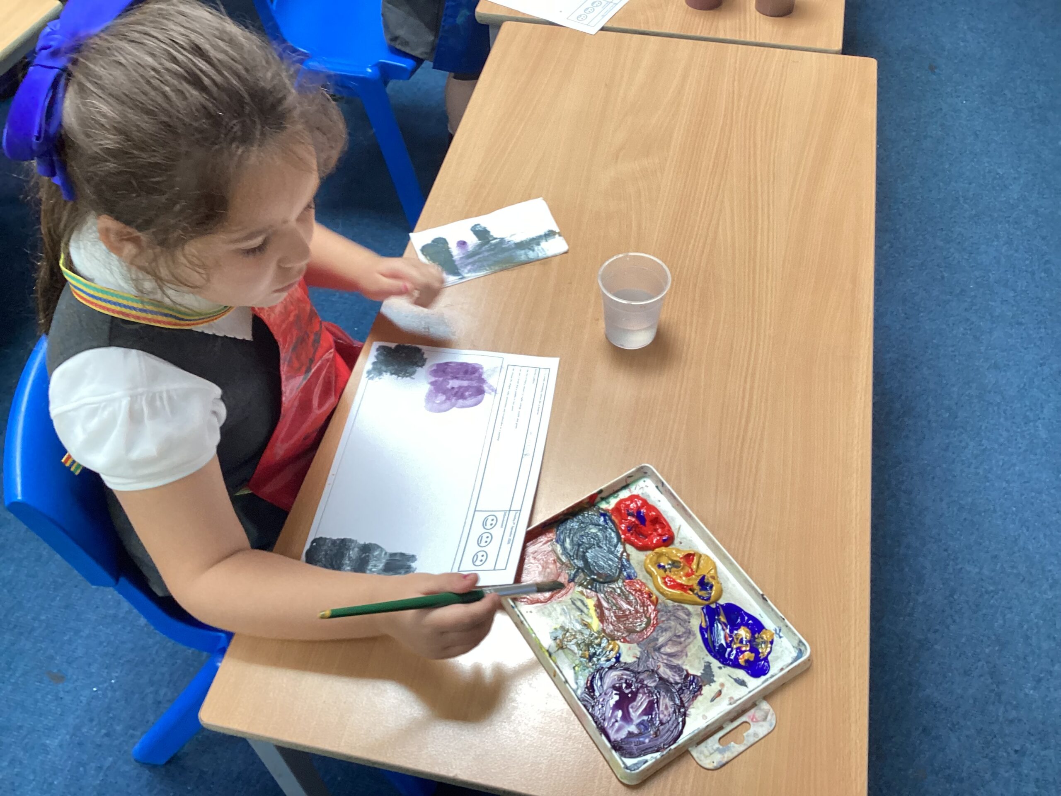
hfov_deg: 58.4
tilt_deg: -51.8
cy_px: 398
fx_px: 950
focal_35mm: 31
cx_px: 530
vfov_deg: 45.4
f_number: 2.4
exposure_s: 1/50
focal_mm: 3.3
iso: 80
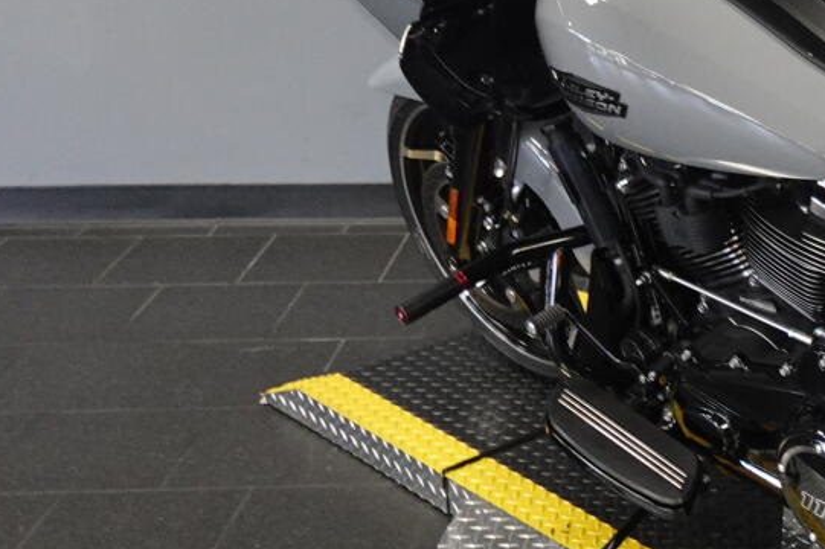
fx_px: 1695
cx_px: 923
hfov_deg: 25.3
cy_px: 104
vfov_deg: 18.2
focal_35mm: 74
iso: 800
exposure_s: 1/125
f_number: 2
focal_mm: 7.6
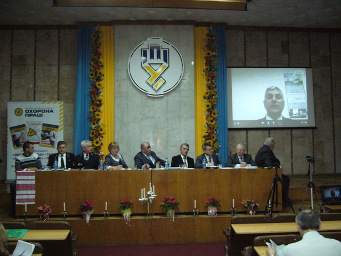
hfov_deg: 52.6
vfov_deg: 40.7
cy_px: 128
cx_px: 170
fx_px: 345
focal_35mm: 35
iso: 400
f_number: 2.8
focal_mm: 5.8
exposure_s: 1/30
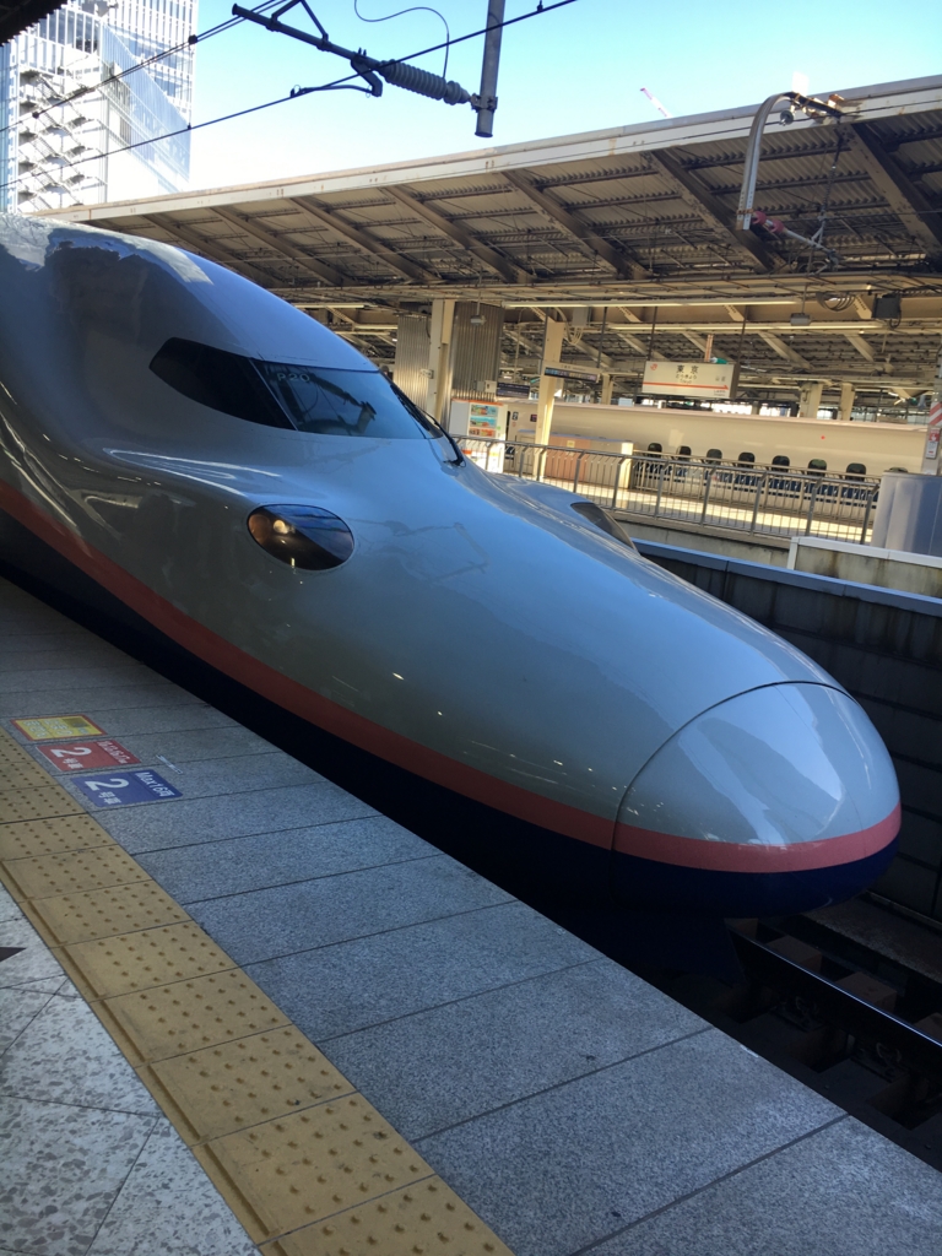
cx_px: 471
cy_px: 628
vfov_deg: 61.7
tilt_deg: -10.6
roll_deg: -5.8
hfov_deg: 48.2
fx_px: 1052
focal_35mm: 29
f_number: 2.2
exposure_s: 1/298
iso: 25
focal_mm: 4.15
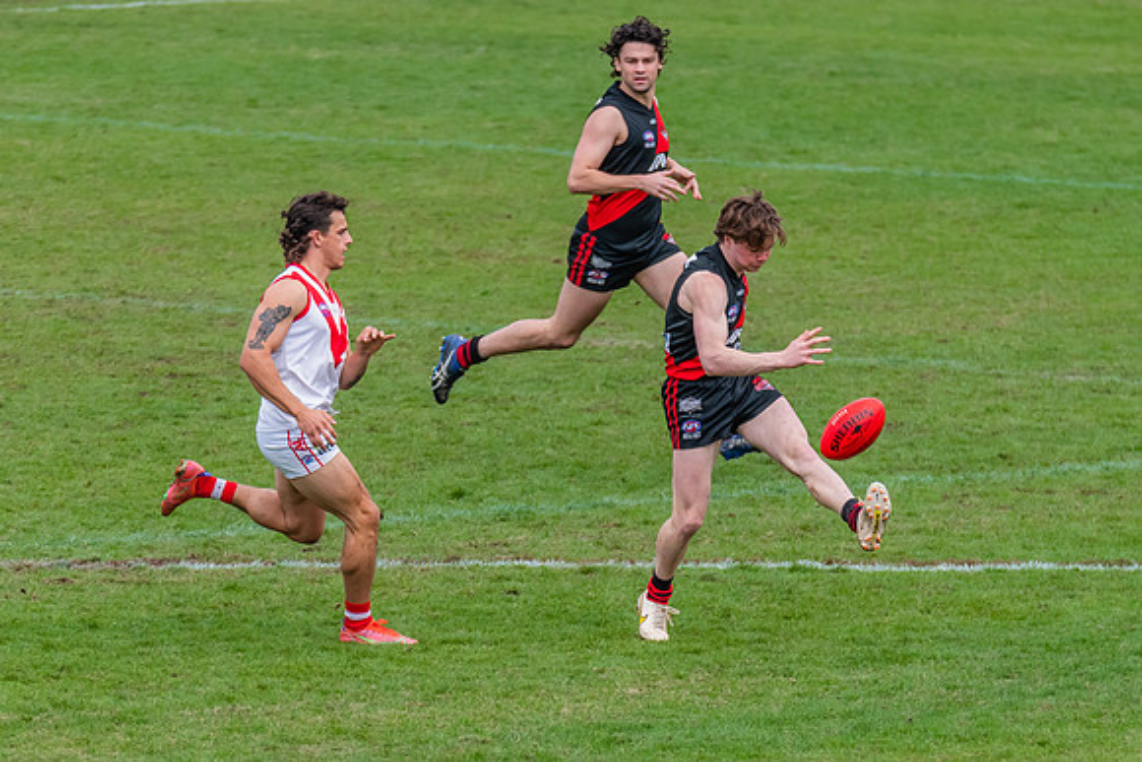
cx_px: 800
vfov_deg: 2.2
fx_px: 19689
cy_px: 496
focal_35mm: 621
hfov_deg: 3.3
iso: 900
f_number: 6
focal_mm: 350
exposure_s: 1/1600
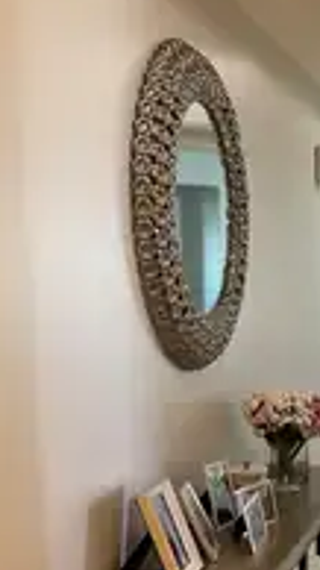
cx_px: 534
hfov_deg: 16.2
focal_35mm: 65
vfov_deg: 32.0
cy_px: 397
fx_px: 981
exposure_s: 1/60
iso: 125
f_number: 1.8
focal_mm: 3
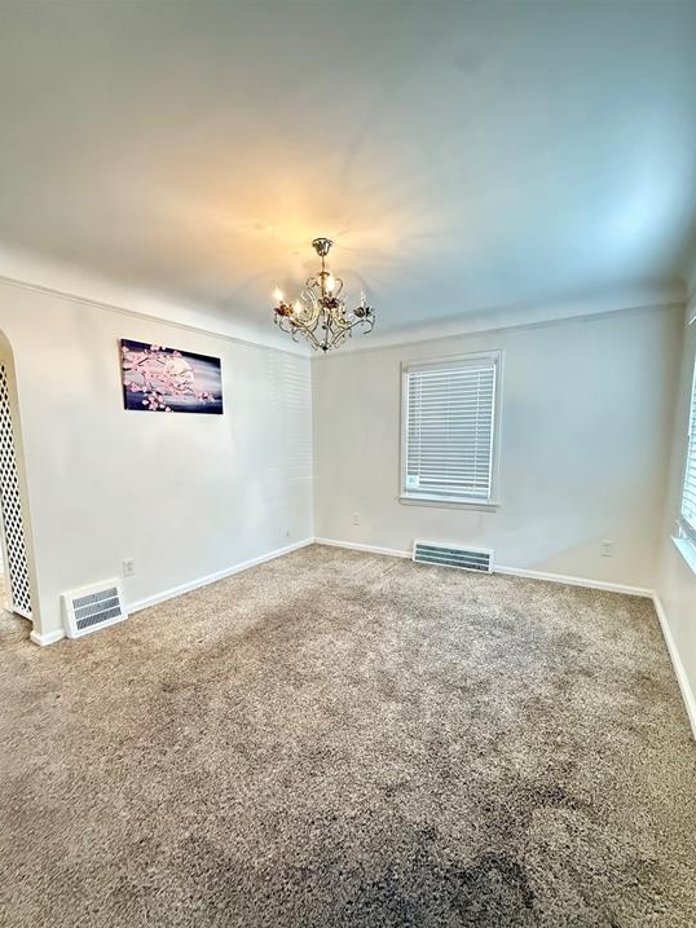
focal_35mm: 15
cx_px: 340
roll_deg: +0.4
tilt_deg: -6.5
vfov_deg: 98.0
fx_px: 402
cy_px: 496
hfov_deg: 81.8
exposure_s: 1/60
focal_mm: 2.22
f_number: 2.2
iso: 1250
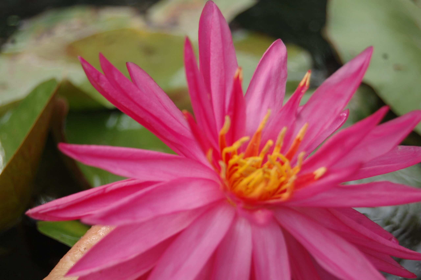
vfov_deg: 16.5
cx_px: 210
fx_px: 964
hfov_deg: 24.6
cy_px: 140
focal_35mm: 82
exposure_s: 1/320
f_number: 5.6
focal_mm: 55
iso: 400
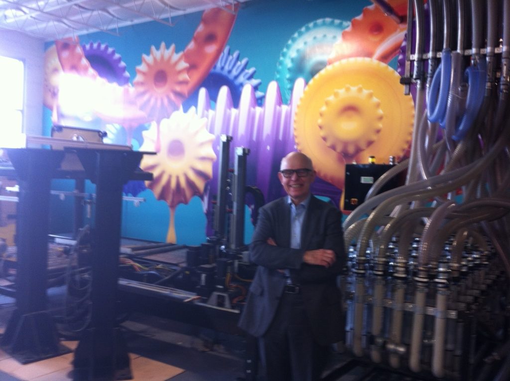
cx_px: 255
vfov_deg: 40.6
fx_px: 515
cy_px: 190
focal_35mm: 35
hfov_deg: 52.7
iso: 100
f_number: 2.8
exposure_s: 1/17
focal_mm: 3.85
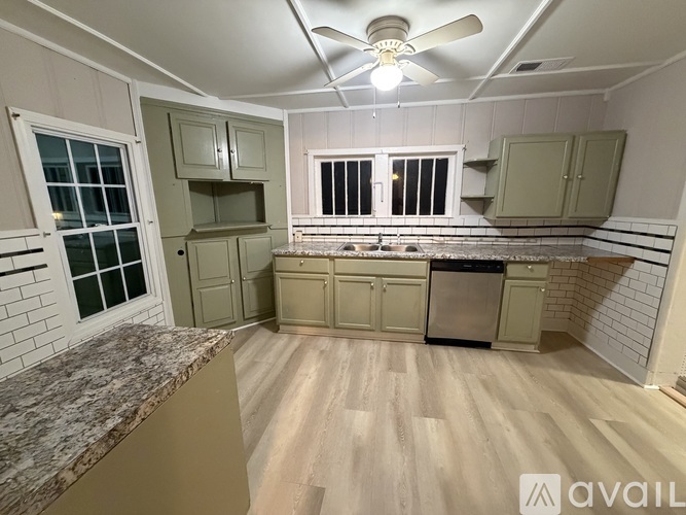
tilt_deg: -12.8
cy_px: 258
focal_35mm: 14
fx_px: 277
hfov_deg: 102.1
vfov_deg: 85.7
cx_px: 343
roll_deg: +0.9
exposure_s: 1/60
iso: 800
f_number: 2.2
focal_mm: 2.22
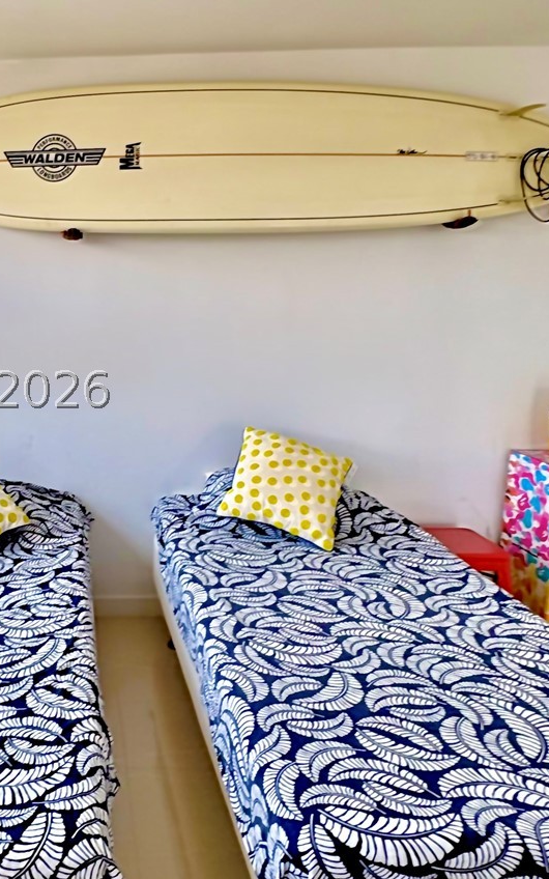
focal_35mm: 28
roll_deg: +0.8
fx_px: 670
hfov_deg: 40.9
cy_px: 390
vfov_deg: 66.3
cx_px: 49
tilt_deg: -6.3
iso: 40
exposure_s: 1/99
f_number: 2.2
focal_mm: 2.22
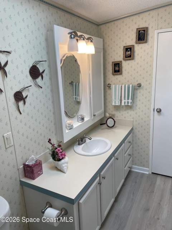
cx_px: 86
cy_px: 115
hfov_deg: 53.1
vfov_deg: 67.3
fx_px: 172
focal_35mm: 26
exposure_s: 1/127
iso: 32
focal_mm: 4.2
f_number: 1.6
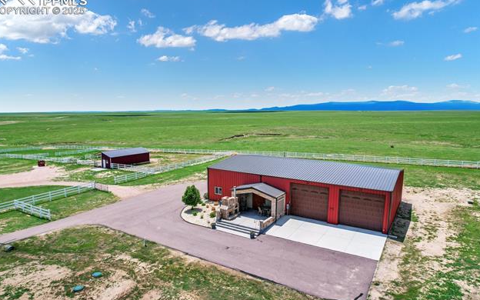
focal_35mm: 23
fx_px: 301
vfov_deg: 53.0
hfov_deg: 77.2
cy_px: 152
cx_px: 237
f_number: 2.8
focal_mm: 8.38
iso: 100
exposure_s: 1/2000
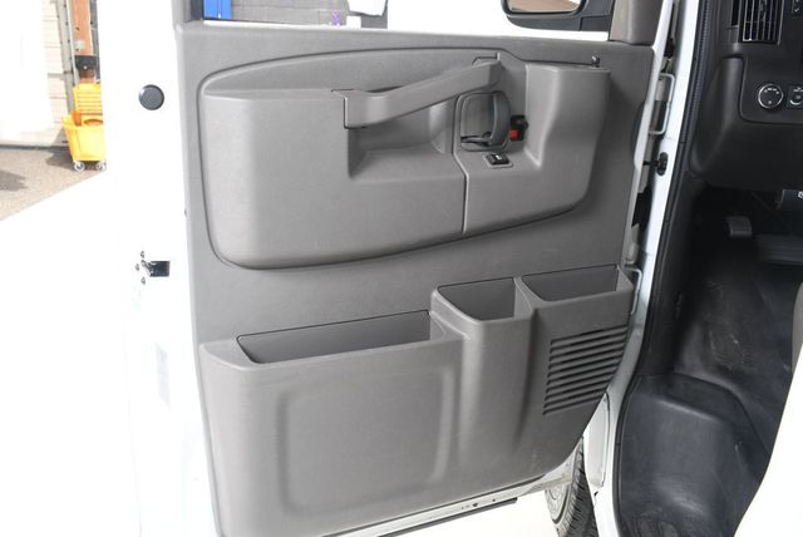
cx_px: 402
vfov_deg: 36.9
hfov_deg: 53.1
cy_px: 268
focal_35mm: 36
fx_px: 804
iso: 100
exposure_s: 1/160
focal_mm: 18
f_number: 4
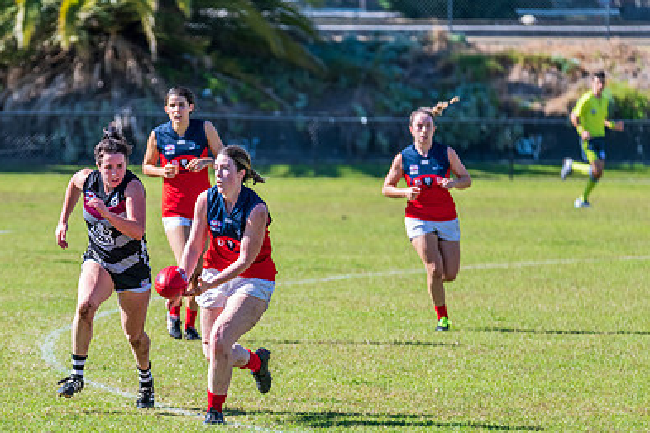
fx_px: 7998
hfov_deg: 4.7
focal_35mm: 443
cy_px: 293
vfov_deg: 3.1
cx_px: 207
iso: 800
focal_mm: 300
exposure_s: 1/2000
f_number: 6.3
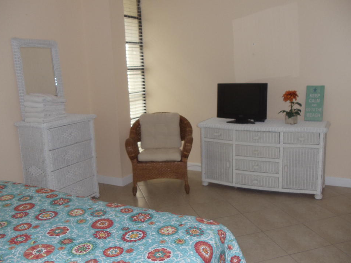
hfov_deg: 40.4
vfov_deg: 30.9
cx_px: 177
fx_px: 477
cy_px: 131
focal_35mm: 47
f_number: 3.5
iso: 200
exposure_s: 1/30
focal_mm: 6
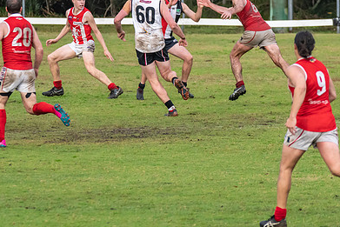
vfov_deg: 1.6
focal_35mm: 857
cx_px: 169
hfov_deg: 2.4
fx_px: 8096
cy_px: 41
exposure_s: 1/1250
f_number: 7.1
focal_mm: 320
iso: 1250
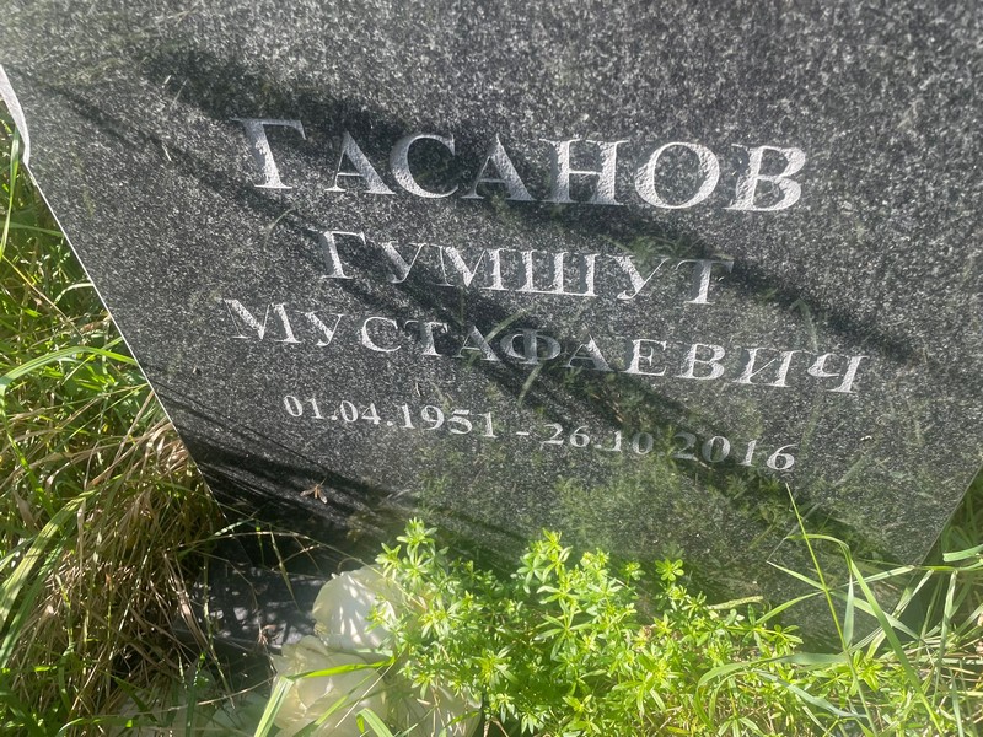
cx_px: 492
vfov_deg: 53.1
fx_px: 738
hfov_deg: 67.3
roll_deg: +2.0
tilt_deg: -42.8
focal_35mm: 26
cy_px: 368
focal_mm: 4.2
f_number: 1.6
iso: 32
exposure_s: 1/412
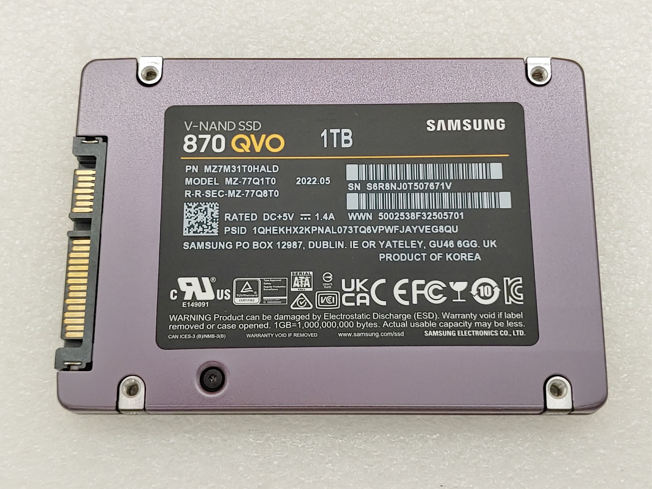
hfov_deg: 38.9
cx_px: 326
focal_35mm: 49
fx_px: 923
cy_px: 244
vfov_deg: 29.7
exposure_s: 1/137
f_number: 1.8
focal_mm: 4.36
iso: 50
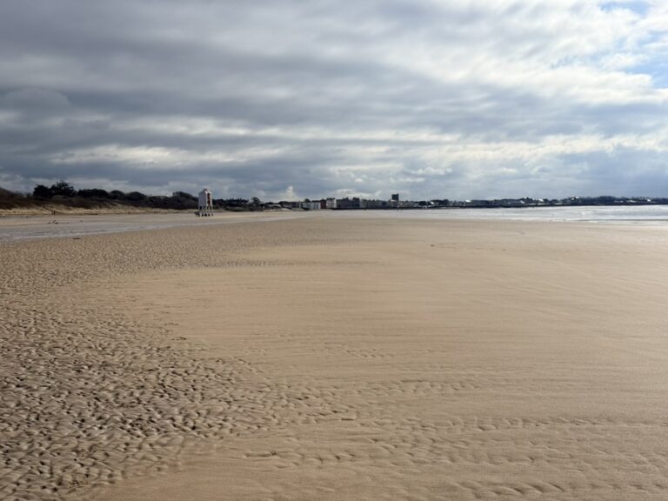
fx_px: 926
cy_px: 250
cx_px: 334
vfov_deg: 30.3
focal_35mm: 48
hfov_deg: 39.7
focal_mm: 6.76
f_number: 1.78
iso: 50
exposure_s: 1/11364
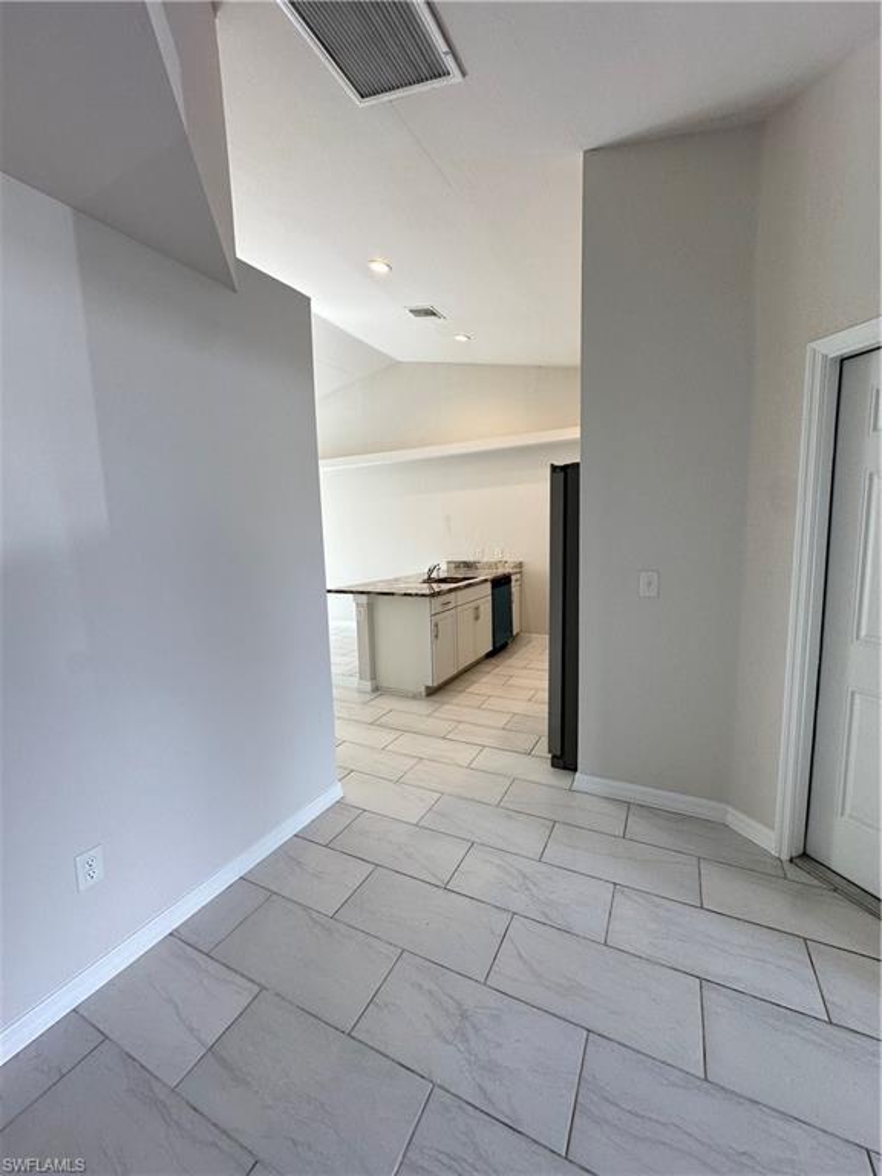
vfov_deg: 102.1
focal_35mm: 14
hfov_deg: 85.7
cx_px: 441
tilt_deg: -6.7
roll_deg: +1.8
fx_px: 476
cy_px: 588
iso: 100
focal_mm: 2.22
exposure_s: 1/120
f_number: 2.2
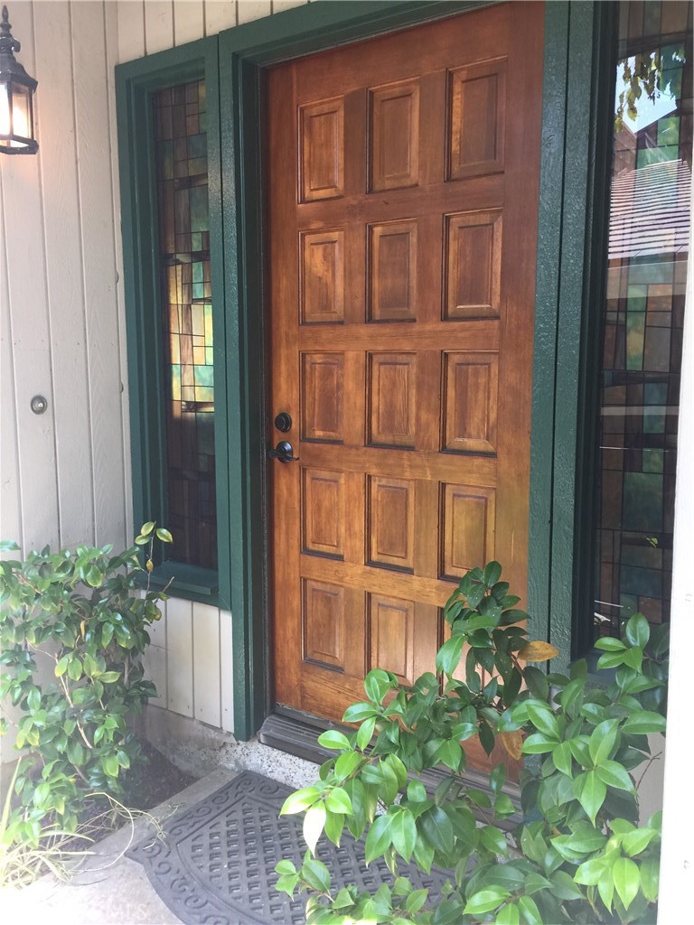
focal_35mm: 29
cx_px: 347
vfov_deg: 61.7
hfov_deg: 48.2
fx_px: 775
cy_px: 462
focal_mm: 4.15
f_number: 2.2
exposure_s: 1/40
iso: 32
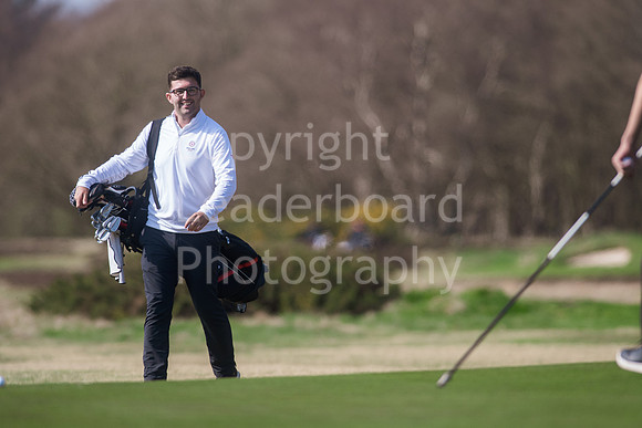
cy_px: 214
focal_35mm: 450
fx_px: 8027
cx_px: 321
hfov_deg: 4.6
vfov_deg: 3.1
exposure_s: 1/4000
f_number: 4
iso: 400
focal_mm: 300
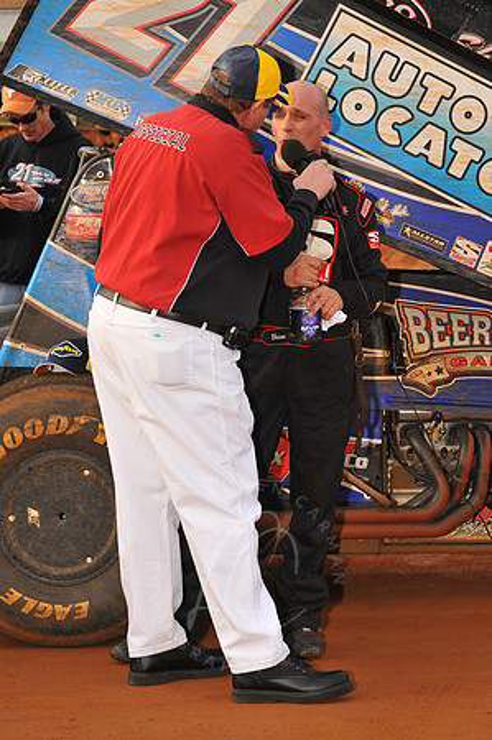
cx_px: 246
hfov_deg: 14.8
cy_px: 370
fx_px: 1890
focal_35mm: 92
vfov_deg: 22.2
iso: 400
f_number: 9
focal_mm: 92
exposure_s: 1/320
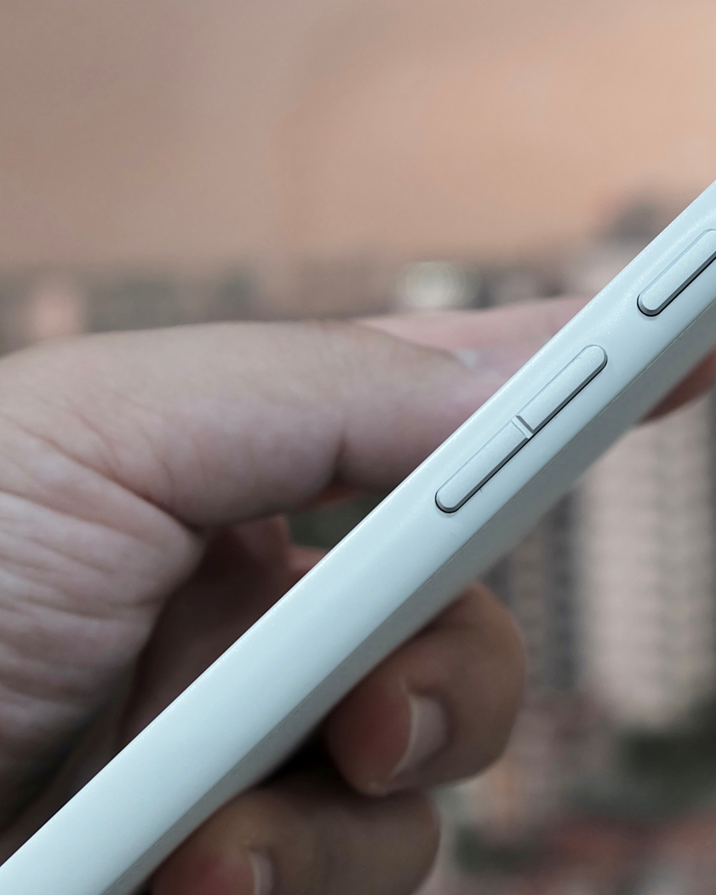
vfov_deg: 23.8
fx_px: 2119
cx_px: 536
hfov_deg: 19.1
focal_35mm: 80
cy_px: 357
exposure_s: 1/60
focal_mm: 23
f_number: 4
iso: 640
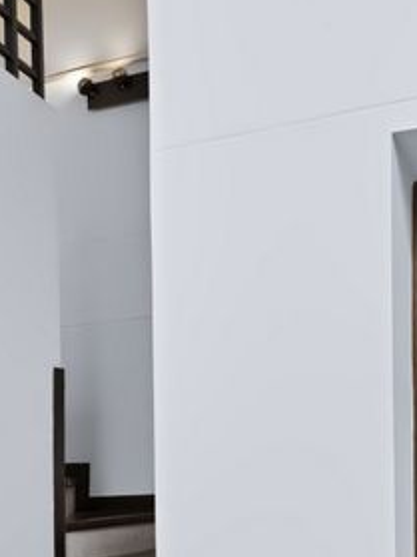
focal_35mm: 55
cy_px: 576
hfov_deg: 26.0
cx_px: 80
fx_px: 884
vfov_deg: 31.8
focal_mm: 6.06
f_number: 1.6
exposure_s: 1/120
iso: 50
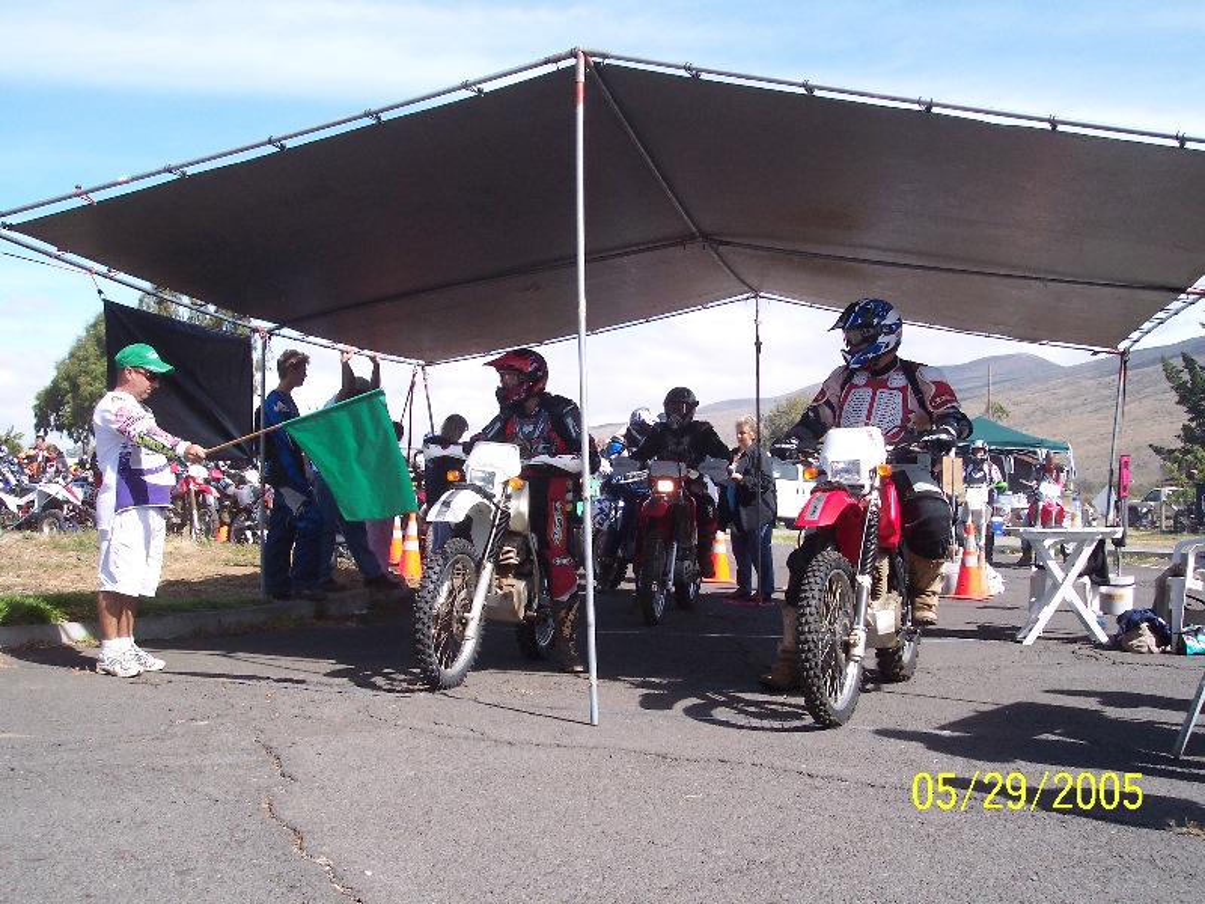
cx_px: 602
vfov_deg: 37.7
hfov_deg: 49.0
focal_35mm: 38
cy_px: 452
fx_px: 1323
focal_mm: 8
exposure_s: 1/350
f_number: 4.8
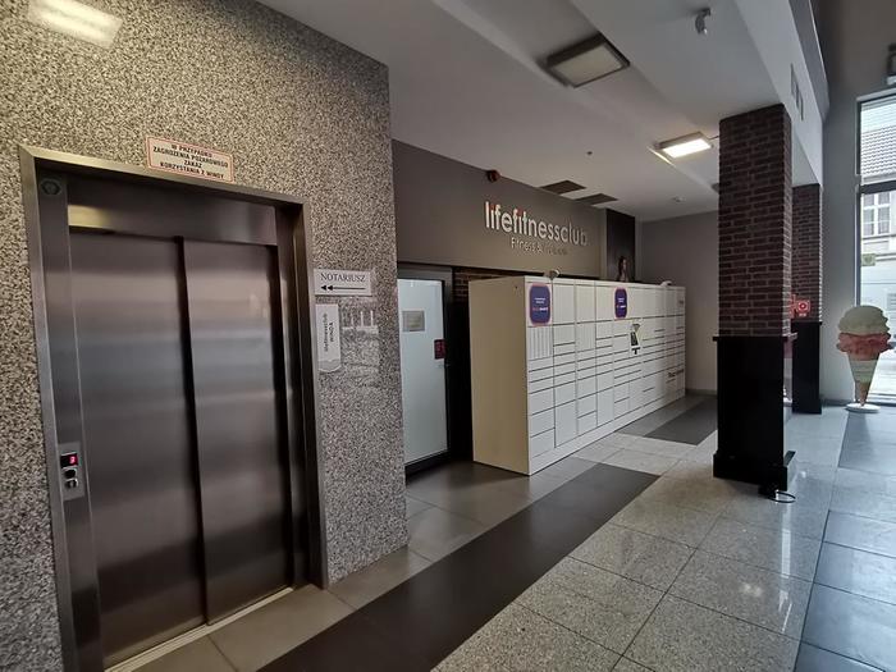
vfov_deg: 74.7
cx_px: 448
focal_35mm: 17
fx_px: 440
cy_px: 336
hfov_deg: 91.0
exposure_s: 1/50
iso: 400
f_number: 2.4
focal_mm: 1.78
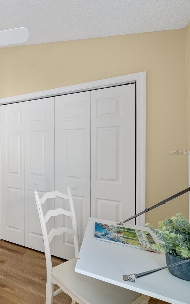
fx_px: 190
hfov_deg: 39.5
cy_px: 152
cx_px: -34
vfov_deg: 77.1
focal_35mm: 23
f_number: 8
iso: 320
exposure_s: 1/10
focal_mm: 15
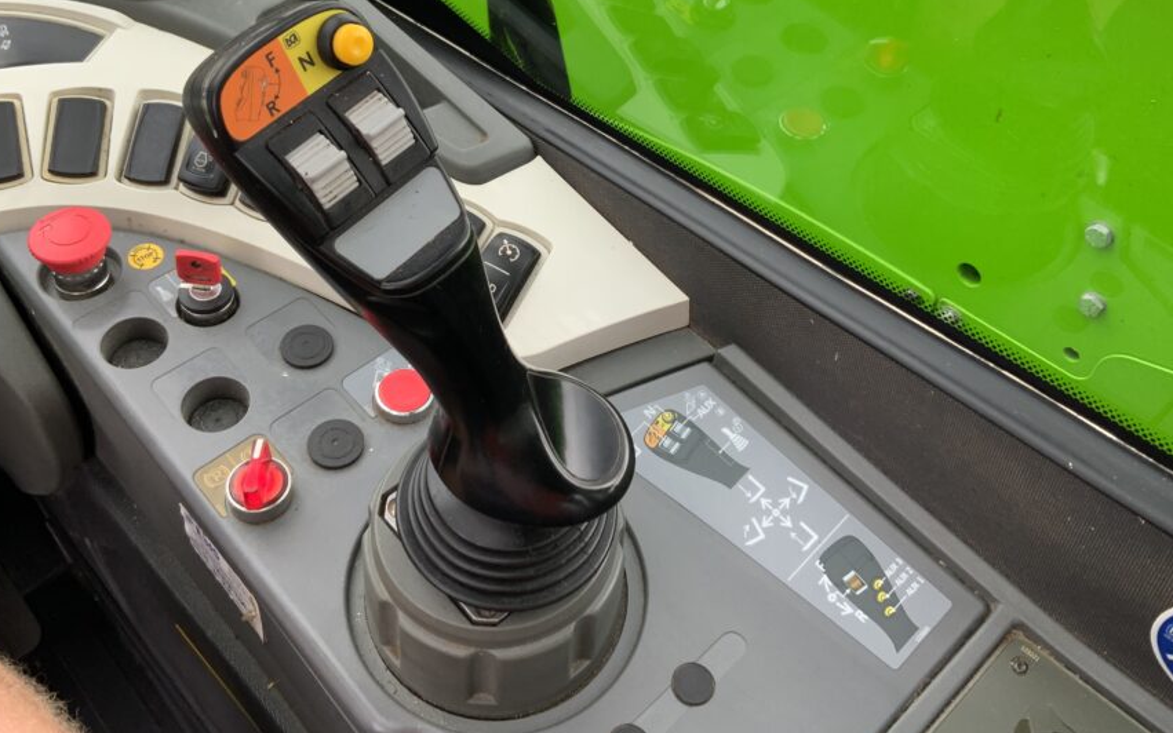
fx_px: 1183
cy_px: 237
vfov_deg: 34.1
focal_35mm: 37
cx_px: 555
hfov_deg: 52.7
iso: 20
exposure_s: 1/122
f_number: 1.8
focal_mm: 3
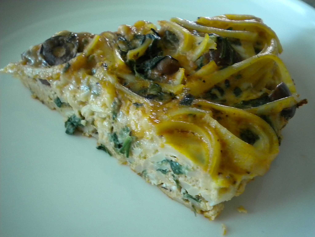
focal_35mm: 41
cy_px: 118
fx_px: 373
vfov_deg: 35.1
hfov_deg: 45.8
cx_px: 158
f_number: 3.5
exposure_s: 1/25.5
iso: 400
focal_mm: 7.4
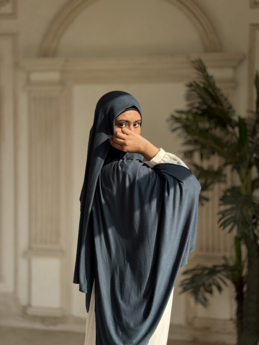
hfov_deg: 30.3
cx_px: 130
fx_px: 479
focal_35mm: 48
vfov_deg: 39.7
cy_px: 172
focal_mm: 6.76
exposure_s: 1/3096
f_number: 1.78
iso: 64
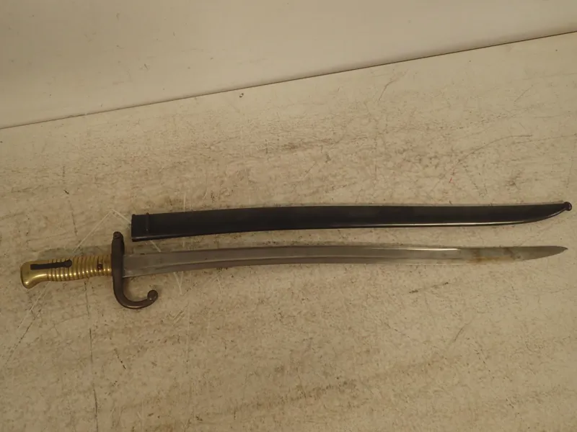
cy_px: 216
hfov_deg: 60.0
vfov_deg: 46.8
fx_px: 500
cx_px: 288
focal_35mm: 30
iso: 200
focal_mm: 5.5
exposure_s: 1/30
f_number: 2.3
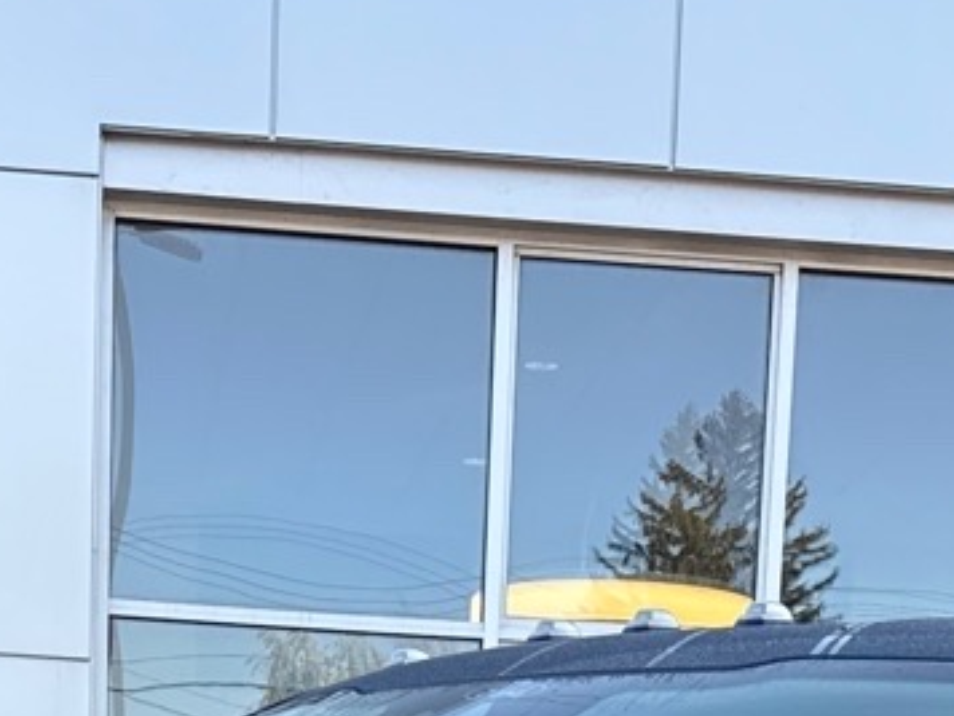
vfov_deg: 12.0
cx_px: 477
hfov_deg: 18.2
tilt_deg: -7.8
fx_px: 2976
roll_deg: -2.1
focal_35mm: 108
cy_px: 1483
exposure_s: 1/528
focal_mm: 6.76
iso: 80
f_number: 1.78
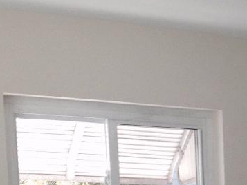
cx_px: 455
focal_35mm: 133
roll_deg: -0.5
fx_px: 949
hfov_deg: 13.2
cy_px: 321
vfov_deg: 10.6
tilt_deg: -7.4
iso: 64
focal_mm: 4.12
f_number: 2.4
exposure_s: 1/60
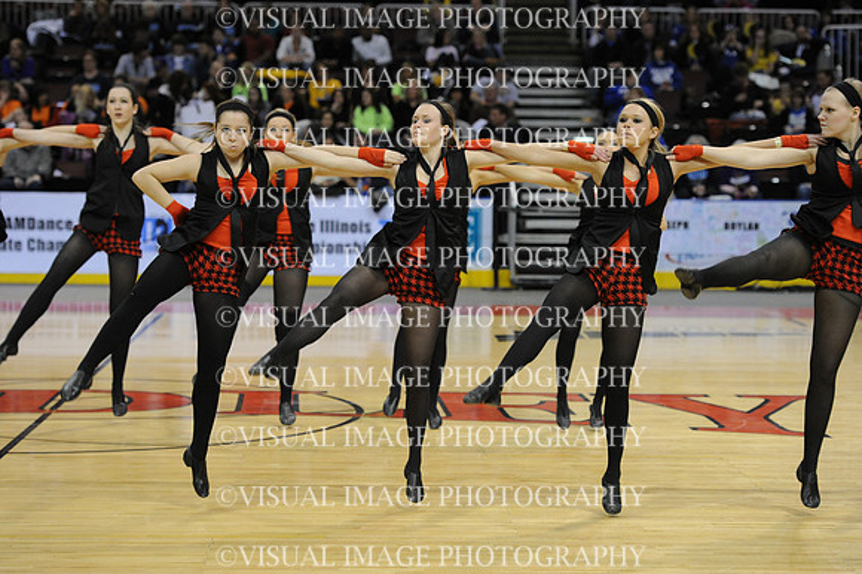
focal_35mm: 98
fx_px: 2345
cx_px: 431
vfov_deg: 13.9
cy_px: 287
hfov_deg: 20.8
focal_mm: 98
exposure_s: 1/640
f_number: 3.2
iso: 5000
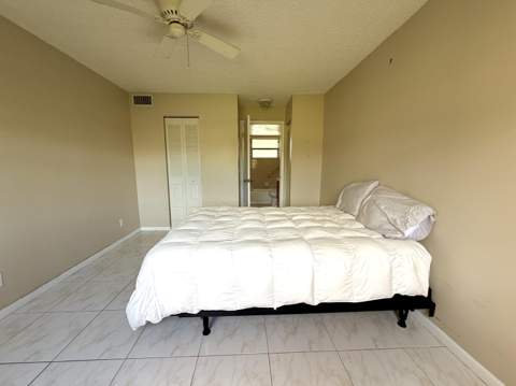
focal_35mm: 14
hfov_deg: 102.1
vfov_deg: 85.6
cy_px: 193
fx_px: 208
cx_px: 258
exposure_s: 1/121
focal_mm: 2.22
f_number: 2.2
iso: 160
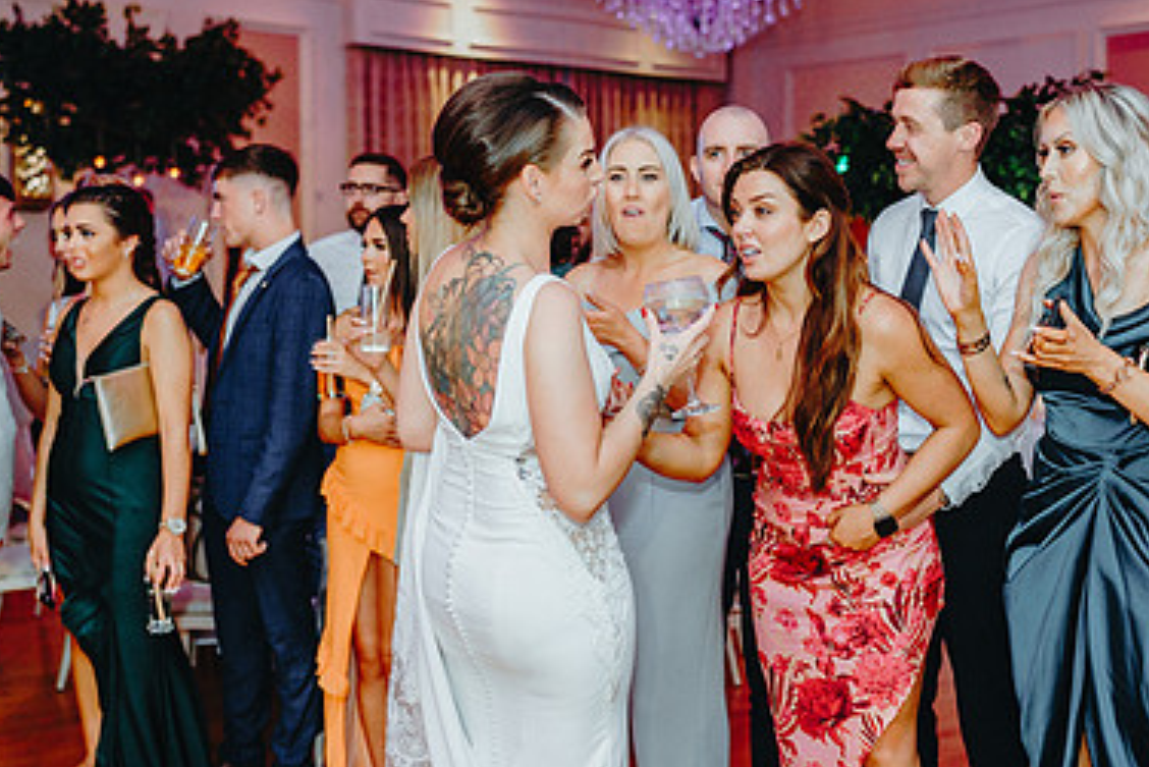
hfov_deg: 36.5
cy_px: 405
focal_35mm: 54
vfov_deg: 25.1
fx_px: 1724
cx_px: 767
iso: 1600
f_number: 2
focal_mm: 35
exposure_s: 1/250
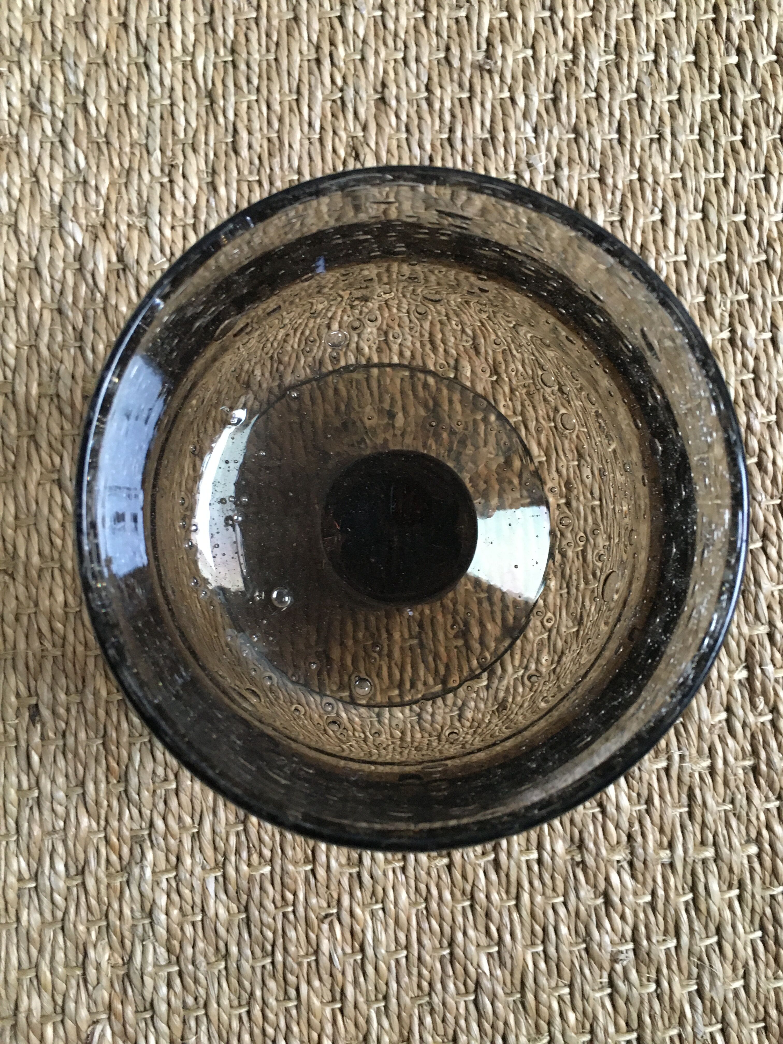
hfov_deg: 48.2
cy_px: 522
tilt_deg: -83.8
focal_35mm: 29
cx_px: 392
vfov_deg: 61.7
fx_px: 875
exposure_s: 1/17
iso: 400
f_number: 2.2
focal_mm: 4.15
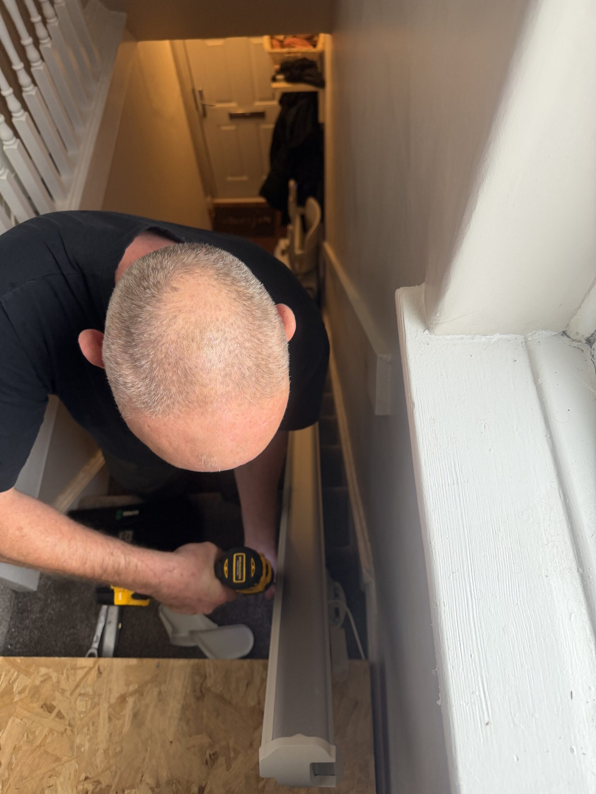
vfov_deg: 71.6
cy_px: 397
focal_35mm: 24
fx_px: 551
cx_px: 298
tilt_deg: -61.2
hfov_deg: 56.8
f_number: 1.78
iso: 125
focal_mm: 6.76
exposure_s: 1/123
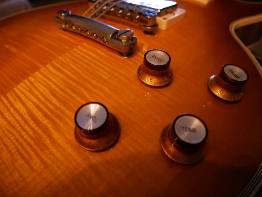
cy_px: 98
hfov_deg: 71.6
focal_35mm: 24
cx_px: 131
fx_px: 182
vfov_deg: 56.9
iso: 3200
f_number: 3.5
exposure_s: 1/10
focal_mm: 12
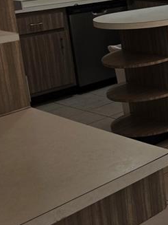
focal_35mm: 72
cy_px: 18
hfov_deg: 15.7
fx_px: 466
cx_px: 345
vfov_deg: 26.1
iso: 50
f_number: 1.7
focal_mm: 6.3
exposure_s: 1/120
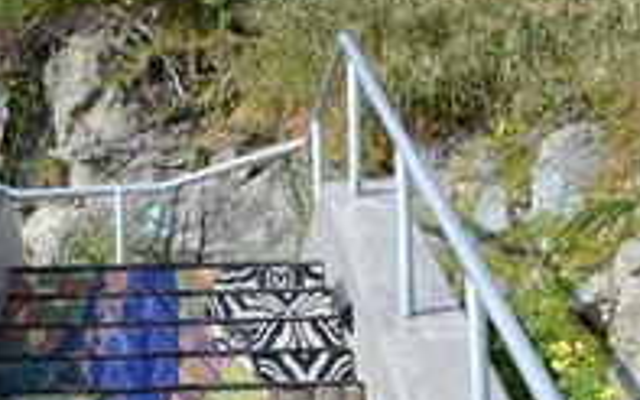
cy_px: 576
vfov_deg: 11.6
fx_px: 1901
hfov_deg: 19.0
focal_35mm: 109
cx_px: 140
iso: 100
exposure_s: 1/640
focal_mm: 22
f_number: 4.5
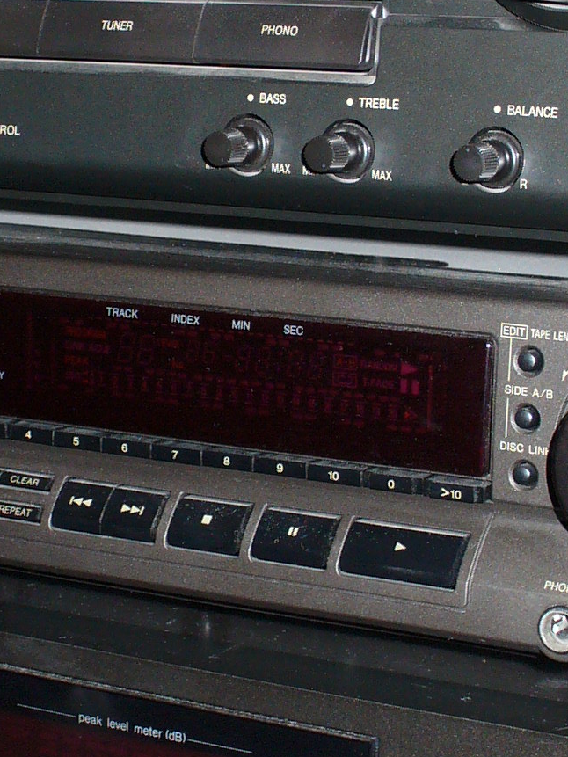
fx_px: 2406
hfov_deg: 13.4
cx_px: 137
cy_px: 312
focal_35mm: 110
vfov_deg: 17.9
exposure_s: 1/60
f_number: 2.8
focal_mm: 6.1
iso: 100
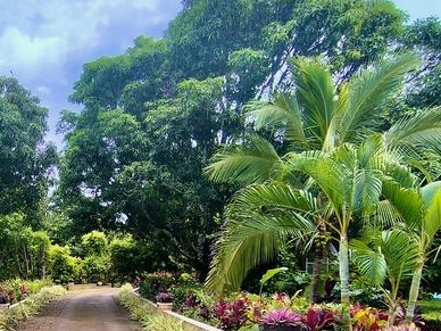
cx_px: 30
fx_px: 420
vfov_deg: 40.3
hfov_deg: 48.4
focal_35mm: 33
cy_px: 287
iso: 50
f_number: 2.2
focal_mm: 1.65
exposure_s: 1/1270
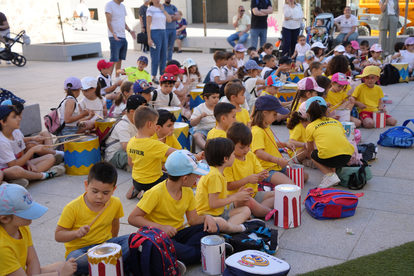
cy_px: 138
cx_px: 207
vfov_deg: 28.6
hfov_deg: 41.9
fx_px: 540
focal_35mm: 47
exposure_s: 1/200
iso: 100
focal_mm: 47
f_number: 4
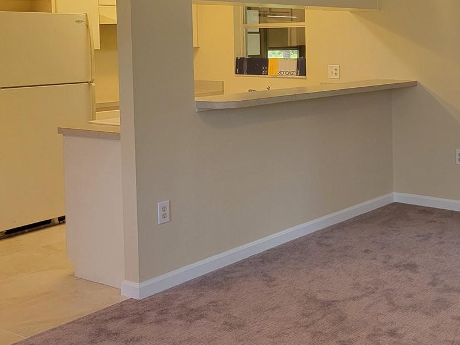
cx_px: 357
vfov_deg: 27.0
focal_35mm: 53
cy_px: 74
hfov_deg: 35.2
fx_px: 704
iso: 125
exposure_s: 1/120
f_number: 1.8
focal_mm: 5.4
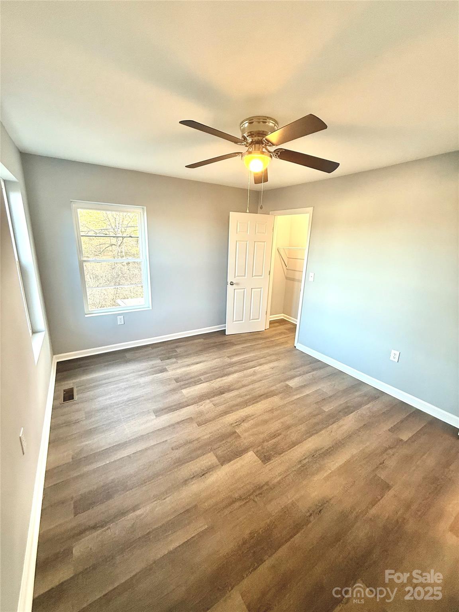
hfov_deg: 85.7
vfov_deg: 102.1
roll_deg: -1.6
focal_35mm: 14
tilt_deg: -13.5
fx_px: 248
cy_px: 306
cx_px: 230
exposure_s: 1/60
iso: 250
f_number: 2.2
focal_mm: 2.22
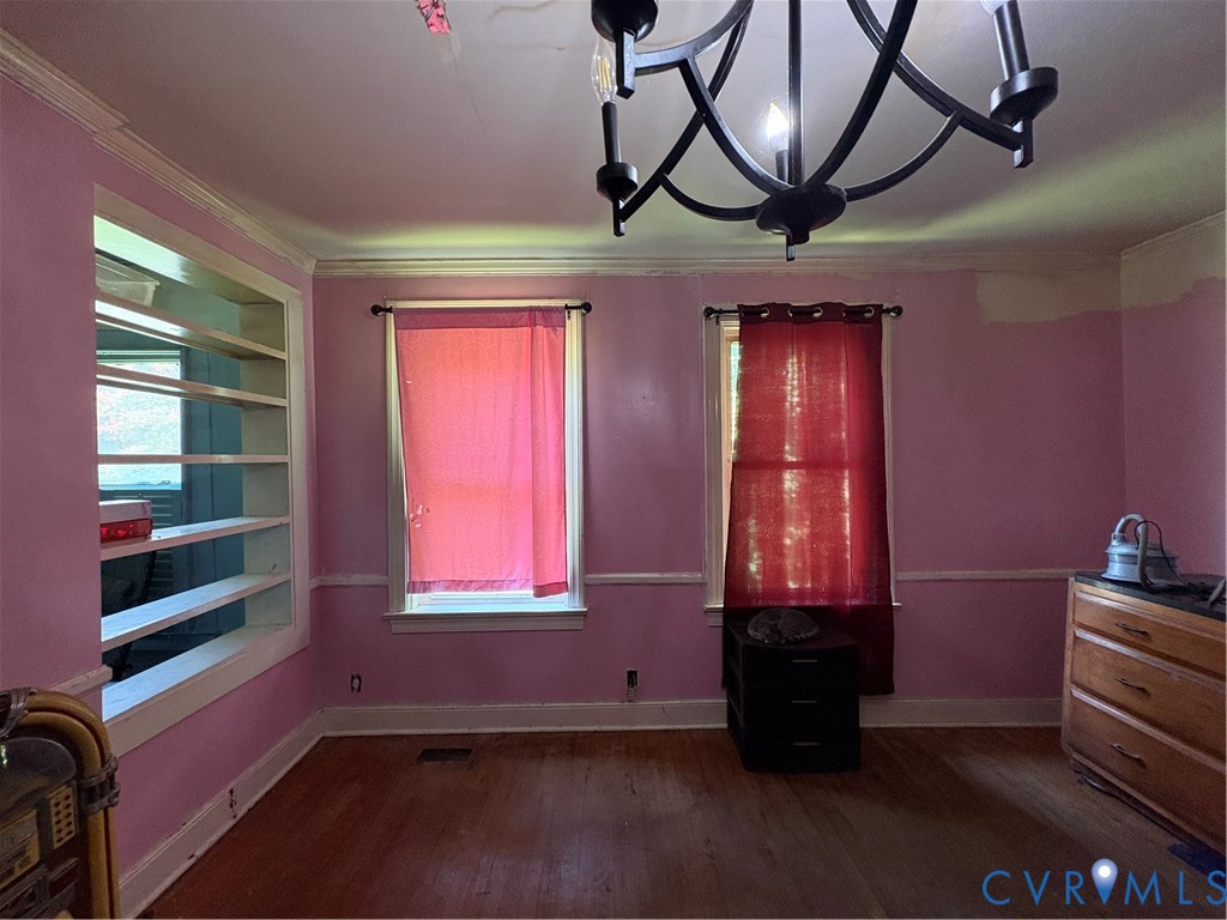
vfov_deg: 85.7
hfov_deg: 102.1
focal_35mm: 14
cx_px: 614
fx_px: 496
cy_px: 460
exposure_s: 1/60
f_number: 2.2
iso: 400
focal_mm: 2.22
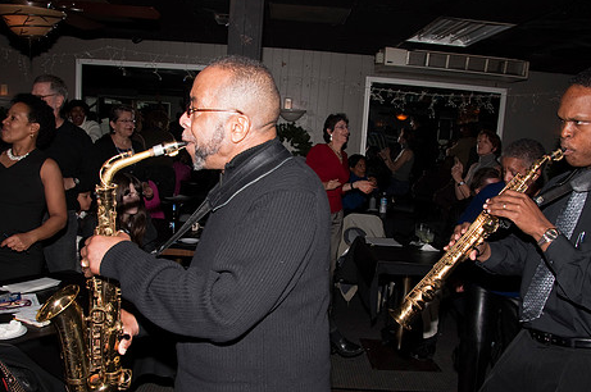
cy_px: 230
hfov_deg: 55.9
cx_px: 299
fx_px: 557
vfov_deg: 38.7
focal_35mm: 34
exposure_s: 1/60
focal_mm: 18
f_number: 8
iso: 200
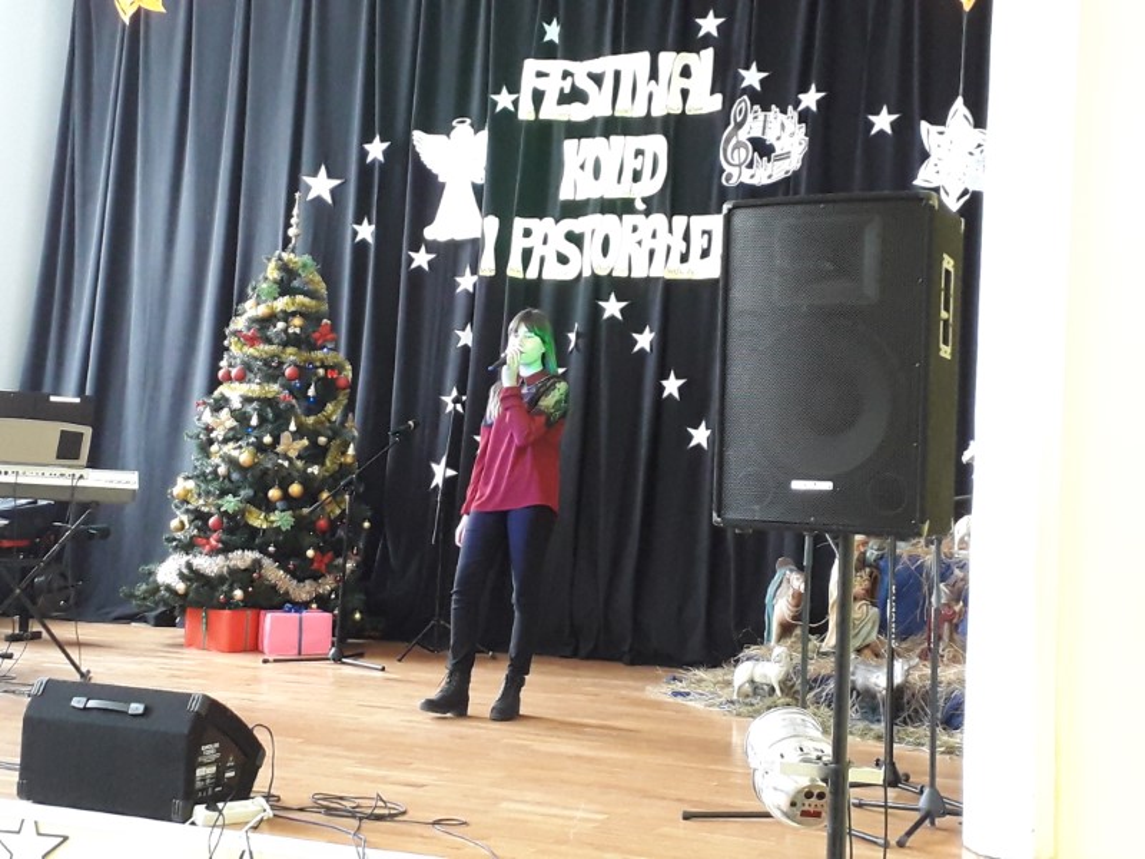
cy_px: 430
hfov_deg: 65.3
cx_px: 572
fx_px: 893
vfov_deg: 51.4
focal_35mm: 27
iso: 200
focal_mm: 3.6
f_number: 1.9
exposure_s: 1/25
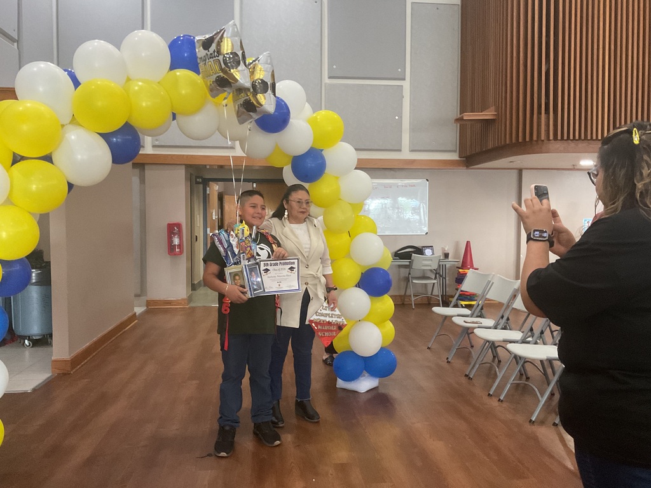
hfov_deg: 61.7
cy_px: 244
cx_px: 326
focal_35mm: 29
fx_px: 545
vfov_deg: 48.2
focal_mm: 3
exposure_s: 1/40
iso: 320
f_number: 1.8
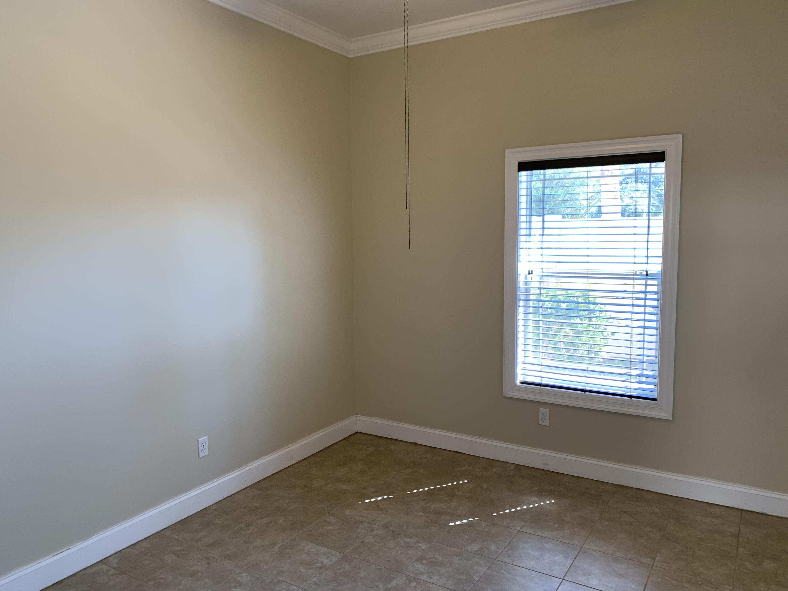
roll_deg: -0.3
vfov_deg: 53.1
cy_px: 296
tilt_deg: -5.3
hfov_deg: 67.3
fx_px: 592
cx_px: 394
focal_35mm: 26
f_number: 1.8
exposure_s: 1/60
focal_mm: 4.25
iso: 80
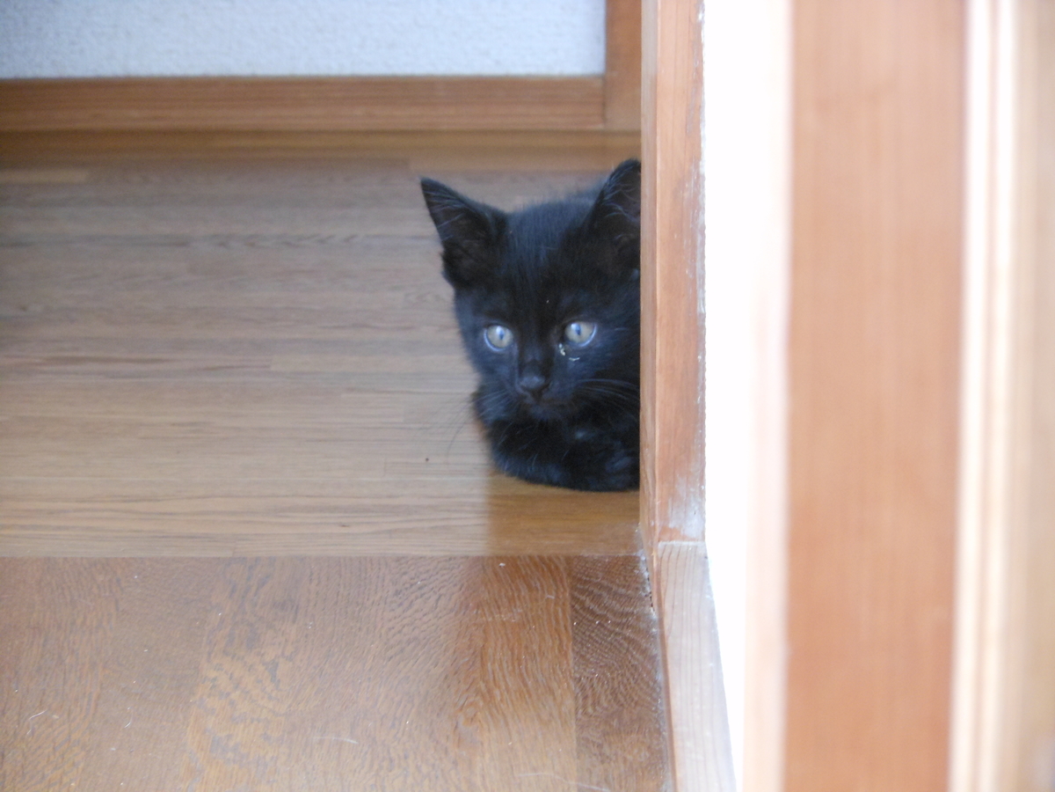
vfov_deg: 7.6
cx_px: 528
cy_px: 396
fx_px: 5974
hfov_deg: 10.1
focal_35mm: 196
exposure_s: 1/15
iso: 400
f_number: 5.6
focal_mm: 35
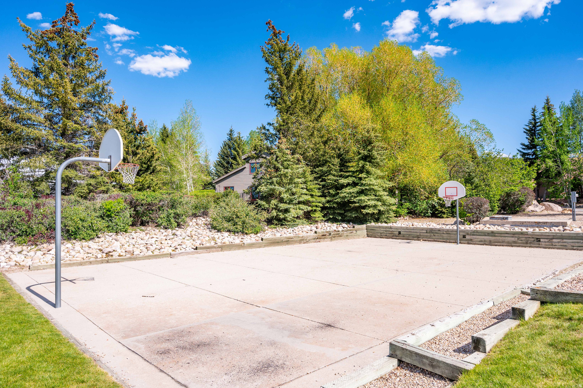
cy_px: 194
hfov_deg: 76.1
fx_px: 372
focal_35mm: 23
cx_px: 292
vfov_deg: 55.1
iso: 500
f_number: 7.1
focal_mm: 23
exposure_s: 1/1600
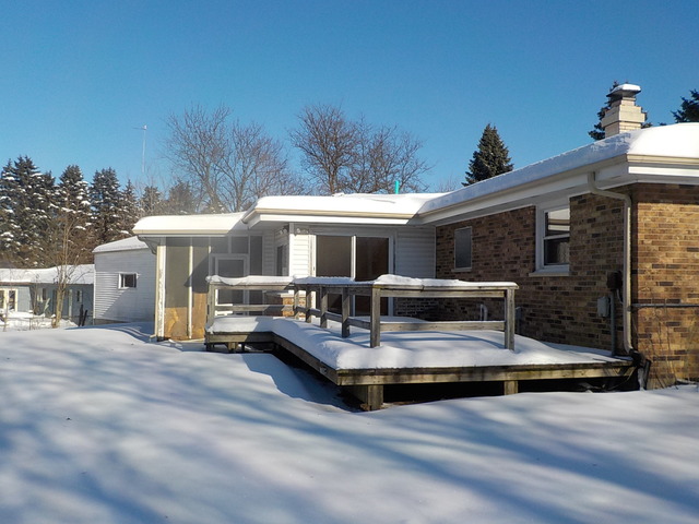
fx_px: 606
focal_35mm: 30
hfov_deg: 60.0
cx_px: 350
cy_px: 262
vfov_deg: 46.8
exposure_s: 1/500
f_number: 6.6
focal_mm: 4.1
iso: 125
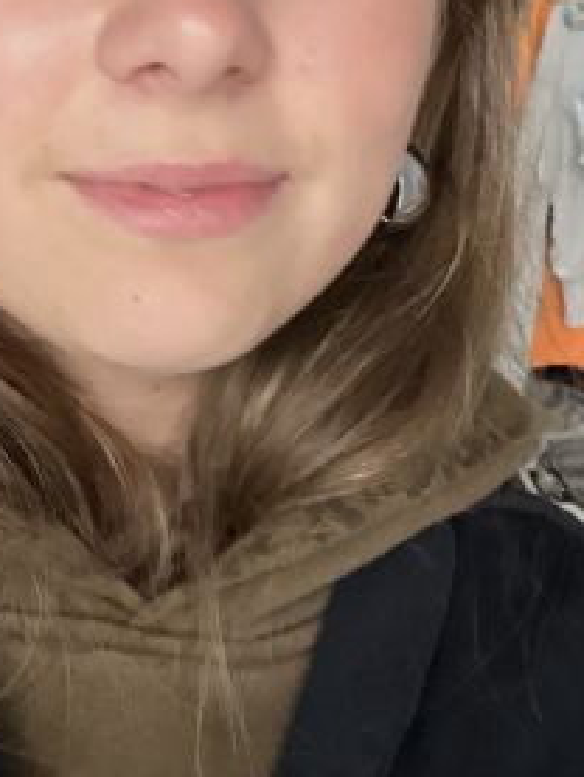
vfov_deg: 29.7
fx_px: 1461
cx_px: 140
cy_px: 295
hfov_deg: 22.4
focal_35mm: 65
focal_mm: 2.71
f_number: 2.2
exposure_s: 1/60
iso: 250
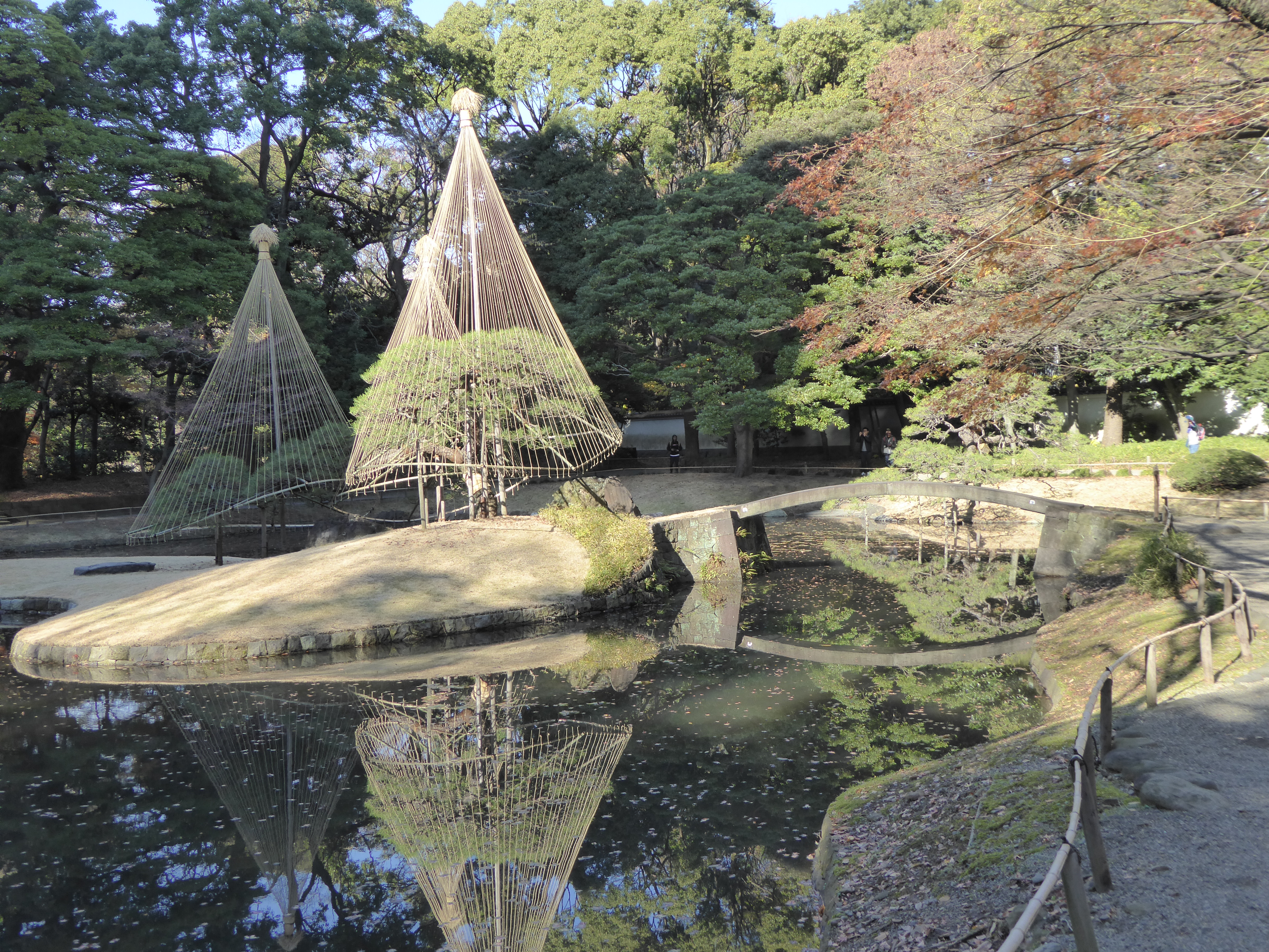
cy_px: 476
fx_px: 1430
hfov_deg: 47.9
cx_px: 634
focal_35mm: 39
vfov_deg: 36.8
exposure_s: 1/250
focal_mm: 6.7
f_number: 3.7
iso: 200
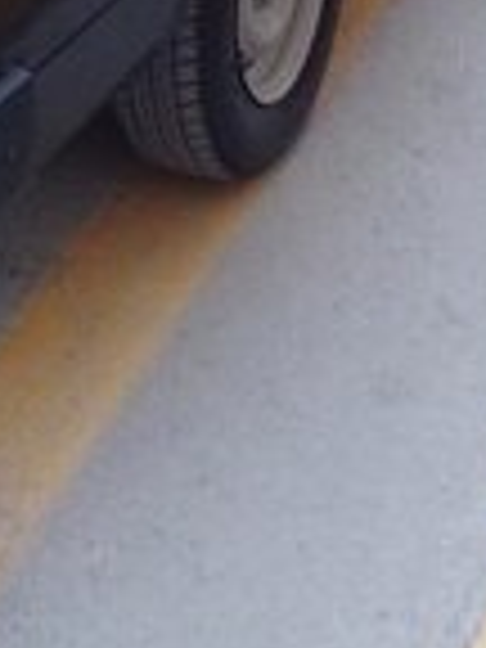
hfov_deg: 13.8
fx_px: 2003
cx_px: 90
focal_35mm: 107
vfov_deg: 16.5
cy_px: -360
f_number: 2.2
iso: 64
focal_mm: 3.3
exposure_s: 1/100
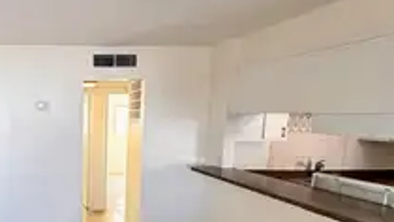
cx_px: 64
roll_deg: -0.1
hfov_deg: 59.4
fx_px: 303
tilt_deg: -6.3
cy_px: 152
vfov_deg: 39.6
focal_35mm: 29
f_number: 2.2
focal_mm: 2.22
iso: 160
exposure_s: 1/120
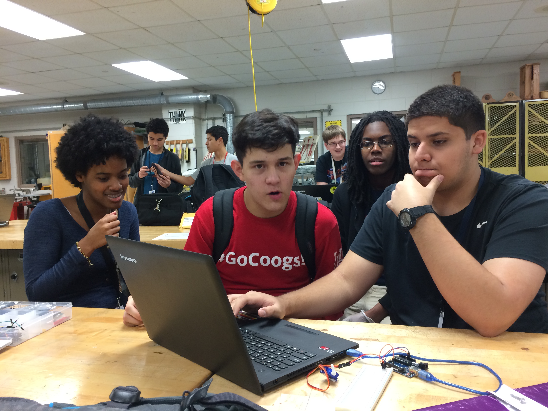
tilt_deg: -4.9
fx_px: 459
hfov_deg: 61.7
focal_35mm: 29
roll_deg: +2.0
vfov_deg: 48.2
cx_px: 274
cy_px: 206
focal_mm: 4.15
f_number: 2.2
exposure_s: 1/30
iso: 100
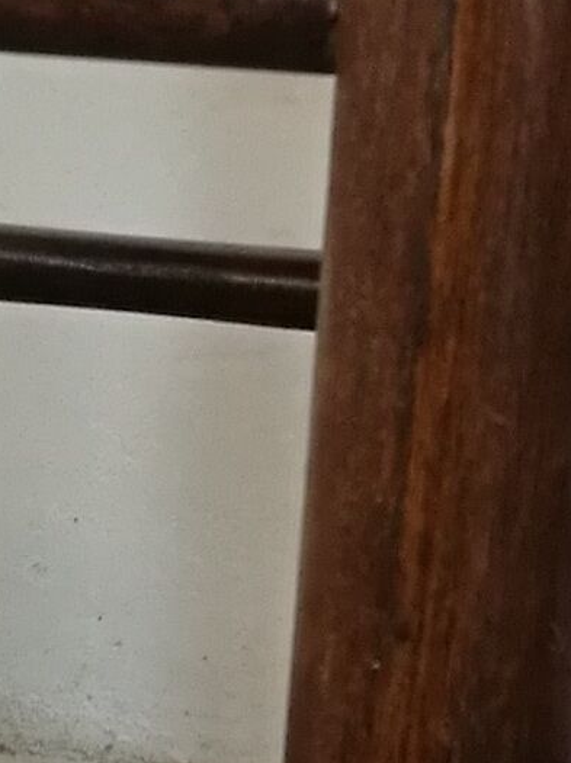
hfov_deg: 8.8
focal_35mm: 168
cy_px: 404
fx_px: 3699
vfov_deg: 11.8
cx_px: 51
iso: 200
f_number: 2.2
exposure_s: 1/40
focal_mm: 4.5
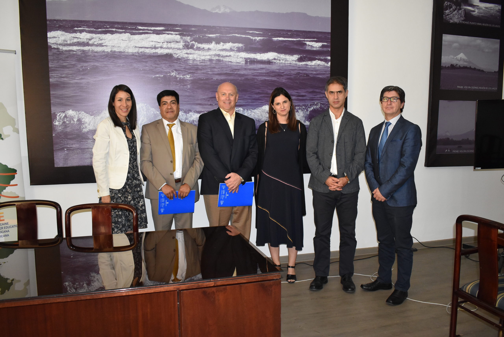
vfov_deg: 41.8
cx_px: 252
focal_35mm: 32
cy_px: 168
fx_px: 441
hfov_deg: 59.5
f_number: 3.8
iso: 2000
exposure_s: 1/60
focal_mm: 21
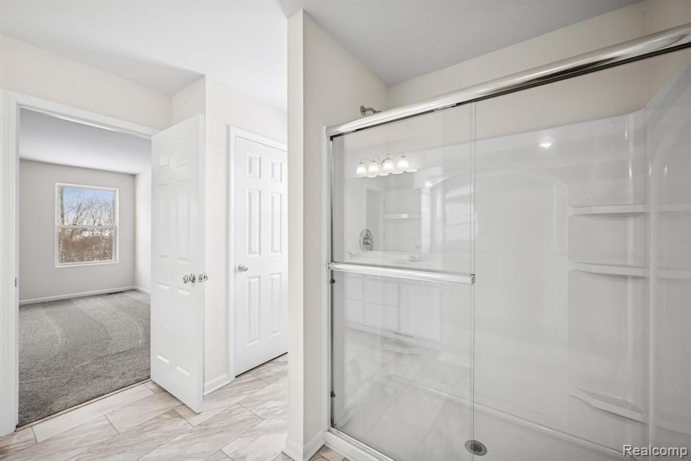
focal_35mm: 14
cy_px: 230
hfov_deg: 104.2
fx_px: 269
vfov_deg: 81.2
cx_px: 346
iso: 100
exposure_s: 1/2.5
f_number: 9
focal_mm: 14
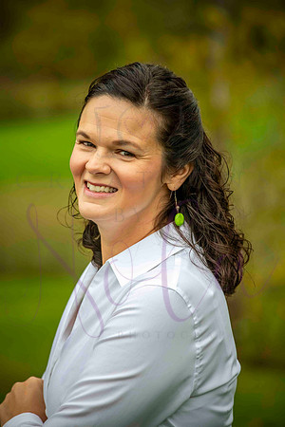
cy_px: 214
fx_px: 1840
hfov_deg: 8.9
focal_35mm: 155
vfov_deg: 13.2
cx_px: 142
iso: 1000
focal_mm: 155
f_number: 5.6
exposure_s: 1/800
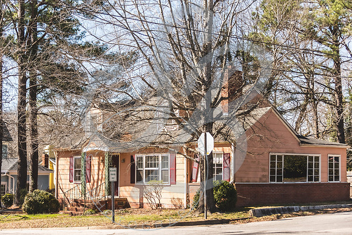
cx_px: 176
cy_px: 117
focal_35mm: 70
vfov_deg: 19.4
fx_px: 686
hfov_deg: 28.8
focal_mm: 70
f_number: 2.8
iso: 200
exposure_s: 1/1600
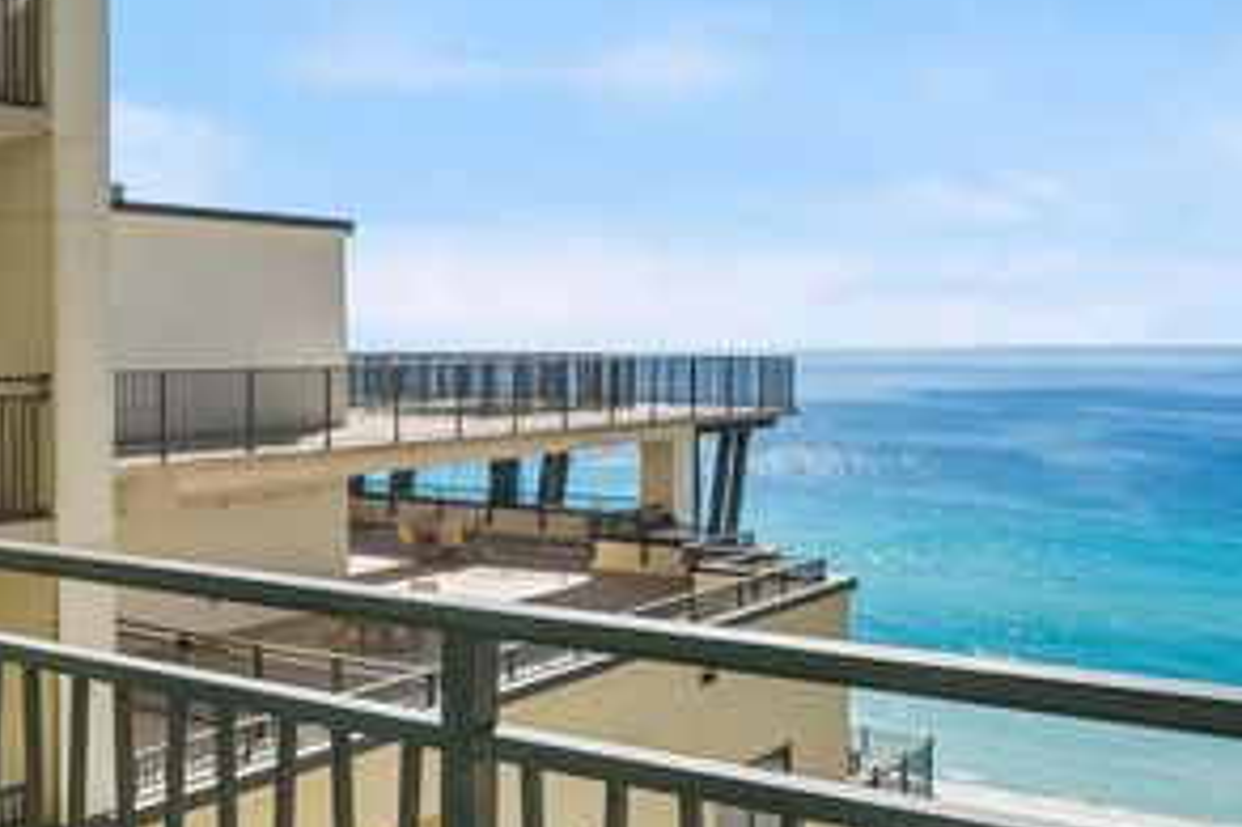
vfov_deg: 31.9
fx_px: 1448
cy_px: 433
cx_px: 534
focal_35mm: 42
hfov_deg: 46.3
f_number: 7.1
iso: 100
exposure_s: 1/800
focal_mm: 12
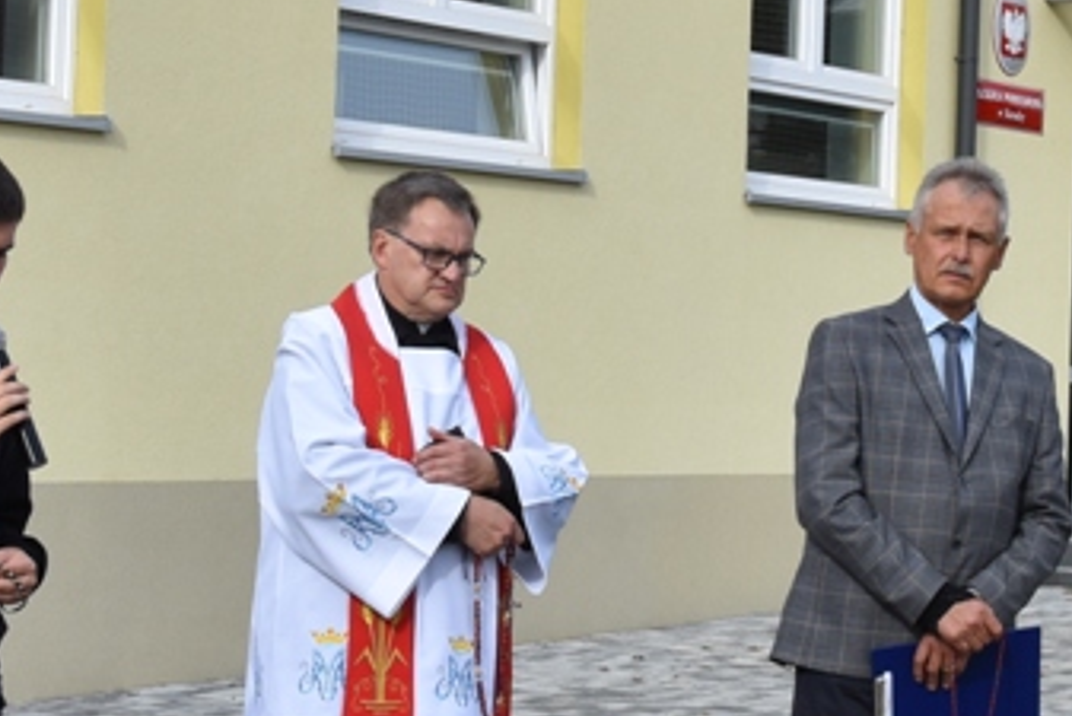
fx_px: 2443
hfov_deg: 24.5
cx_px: 792
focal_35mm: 82
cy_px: 323
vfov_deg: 16.7
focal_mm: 18
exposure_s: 1/320
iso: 200
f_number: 9
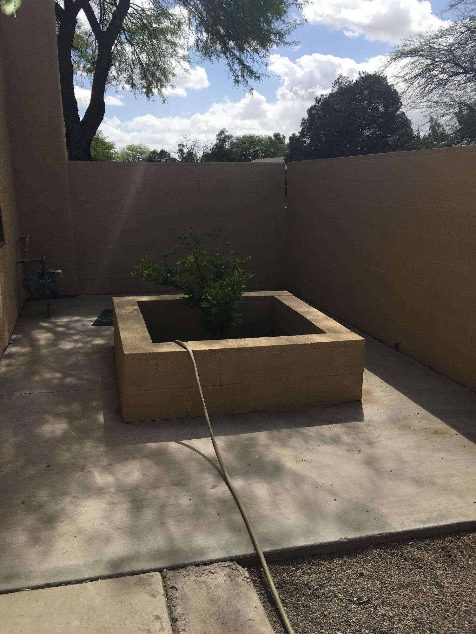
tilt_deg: -13.4
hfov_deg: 48.2
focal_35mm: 29
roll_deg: +0.1
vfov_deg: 61.7
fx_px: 532
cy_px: 317
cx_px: 238
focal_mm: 4.15
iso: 25
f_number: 2.2
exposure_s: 1/2079
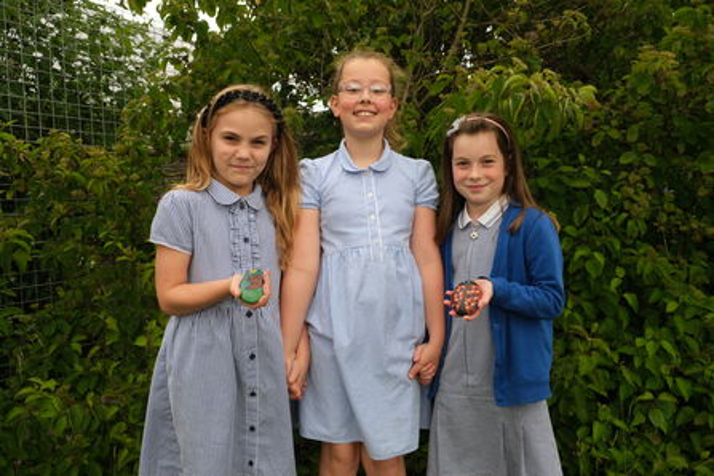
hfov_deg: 67.4
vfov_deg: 47.9
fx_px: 535
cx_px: 357
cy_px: 238
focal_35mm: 27
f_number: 6.4
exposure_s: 1/500
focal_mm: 18
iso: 800
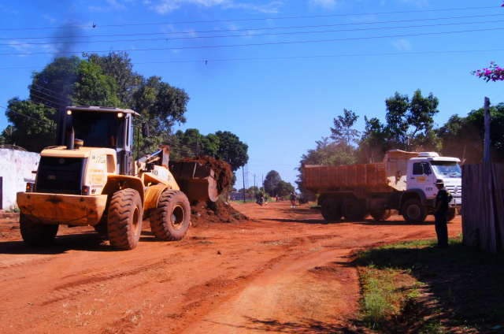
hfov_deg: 46.5
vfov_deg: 31.8
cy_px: 167
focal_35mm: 42
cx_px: 252
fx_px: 587
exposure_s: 1/60
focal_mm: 28
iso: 200
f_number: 22
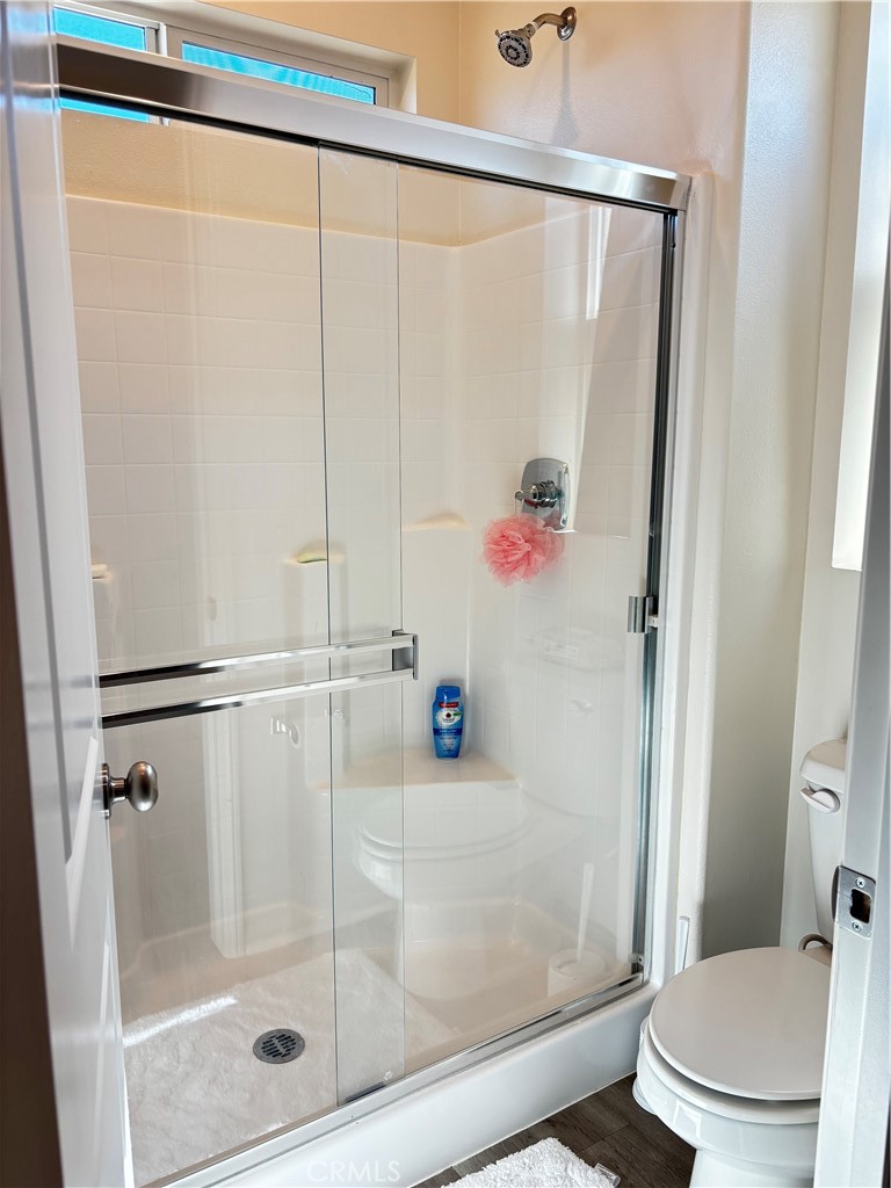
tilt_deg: -10.1
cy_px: 594
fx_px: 892
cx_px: 446
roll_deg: +0.5
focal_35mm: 26
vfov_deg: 67.3
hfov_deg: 53.1
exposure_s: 1/169
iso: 64
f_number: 1.6
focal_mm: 5.96
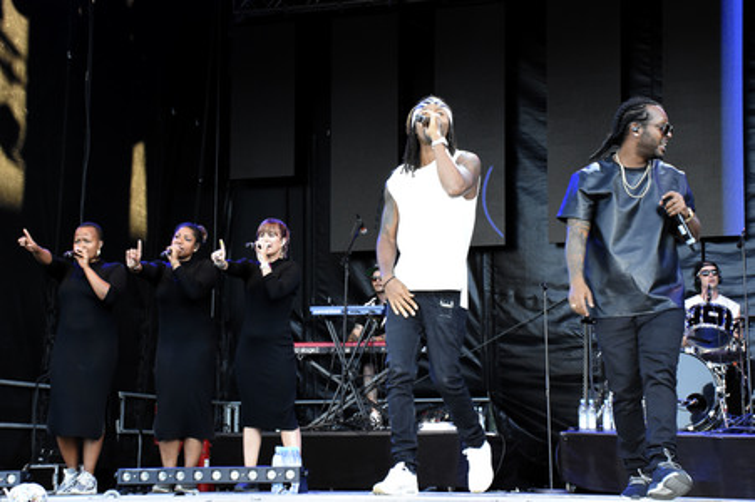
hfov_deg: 28.1
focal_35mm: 72
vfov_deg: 18.9
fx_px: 1509
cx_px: 378
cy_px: 251
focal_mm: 48
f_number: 10
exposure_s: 1/125
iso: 2500
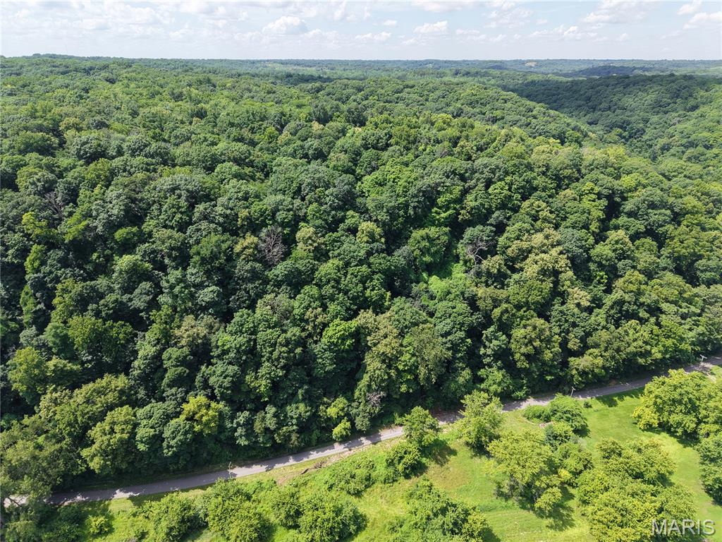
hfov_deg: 71.6
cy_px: 271
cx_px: 361
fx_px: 501
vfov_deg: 56.8
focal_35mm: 24
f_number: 1.8
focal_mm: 8.67
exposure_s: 1/2500
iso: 230
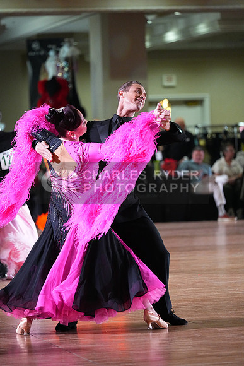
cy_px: 183
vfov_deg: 10.3
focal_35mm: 200
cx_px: 122
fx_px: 2032
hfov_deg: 6.9
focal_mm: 200
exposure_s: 1/400
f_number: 4
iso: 6400
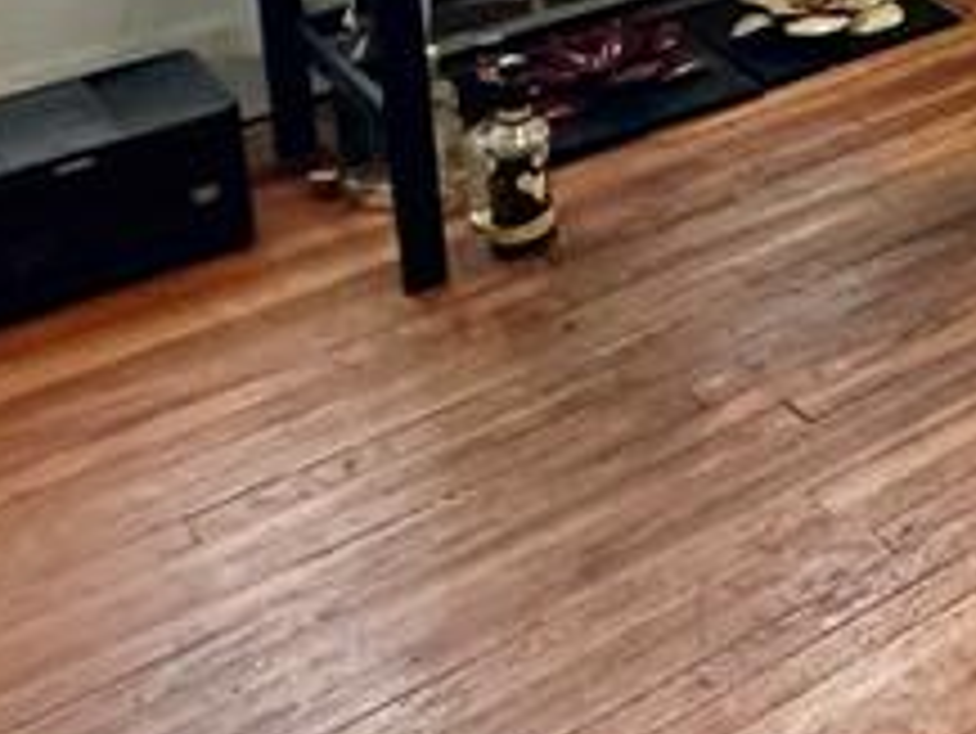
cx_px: 1628
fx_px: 1862
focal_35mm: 66
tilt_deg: -10.8
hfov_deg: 21.9
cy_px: -423
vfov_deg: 19.0
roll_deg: -2.1
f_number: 2.2
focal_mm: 2.22
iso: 320
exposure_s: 1/120
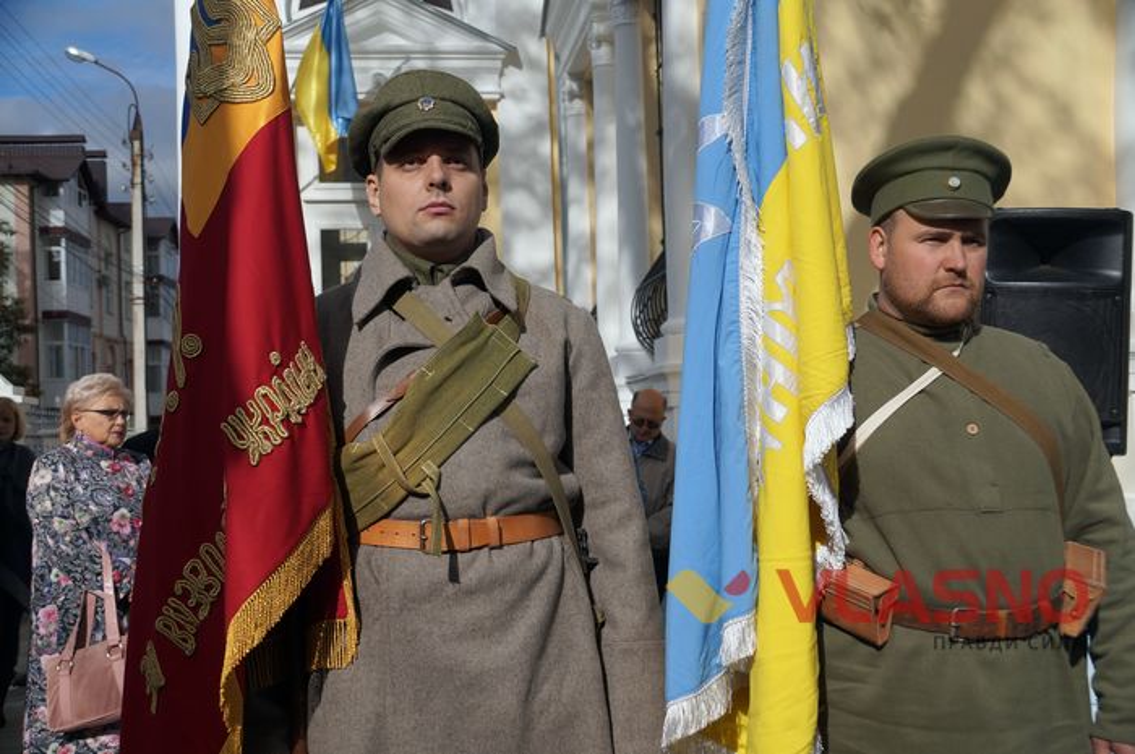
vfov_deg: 31.8
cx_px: 568
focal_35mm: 42
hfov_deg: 46.4
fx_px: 1323
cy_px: 377
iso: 100
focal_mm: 28
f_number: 5.6
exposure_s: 1/2000
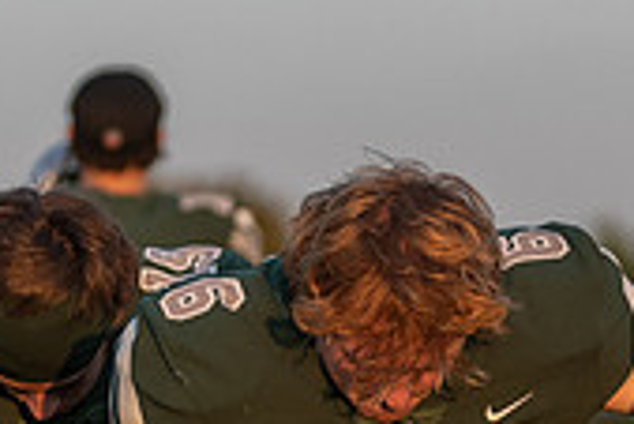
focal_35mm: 514
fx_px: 9060
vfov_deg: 2.7
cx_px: 597
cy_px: 600
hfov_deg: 4.0
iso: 320
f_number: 2.8
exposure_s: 1/1600
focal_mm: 112
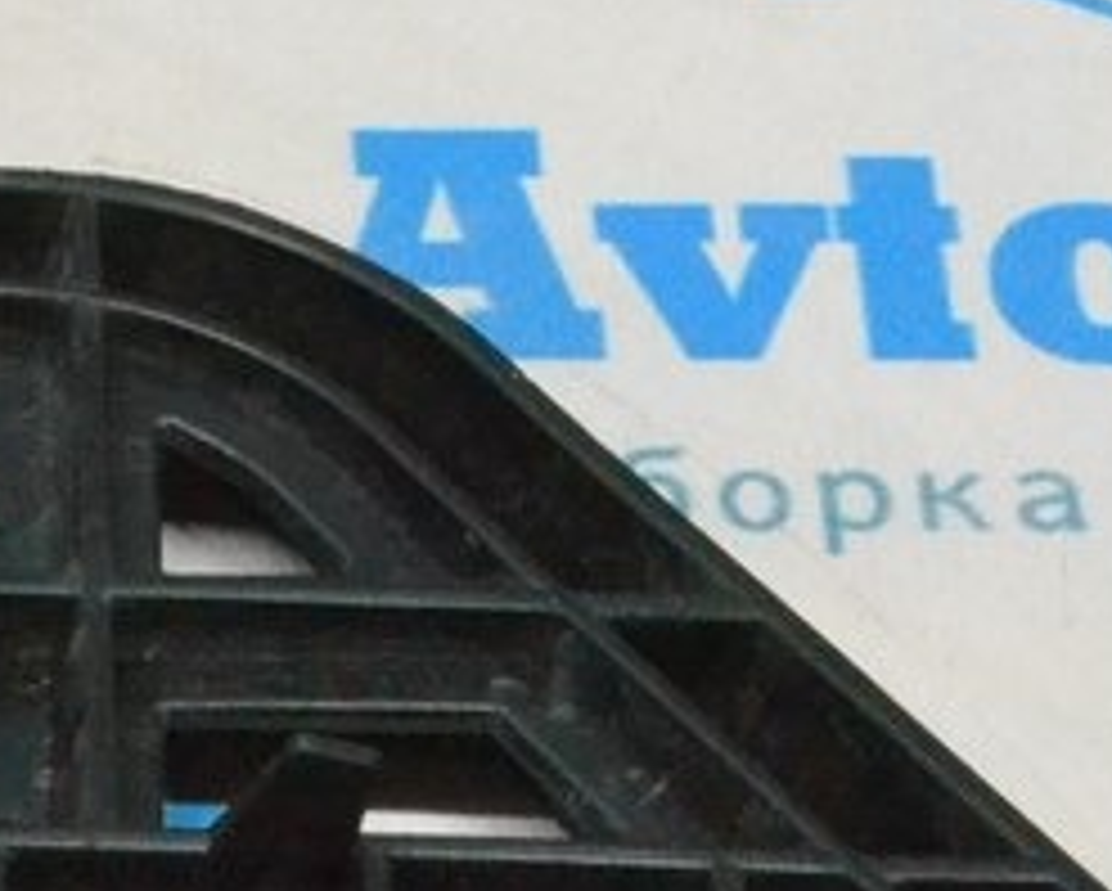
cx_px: -410
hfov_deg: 7.8
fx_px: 8070
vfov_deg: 6.3
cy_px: 943
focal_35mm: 245
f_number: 14
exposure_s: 1/100
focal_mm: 42
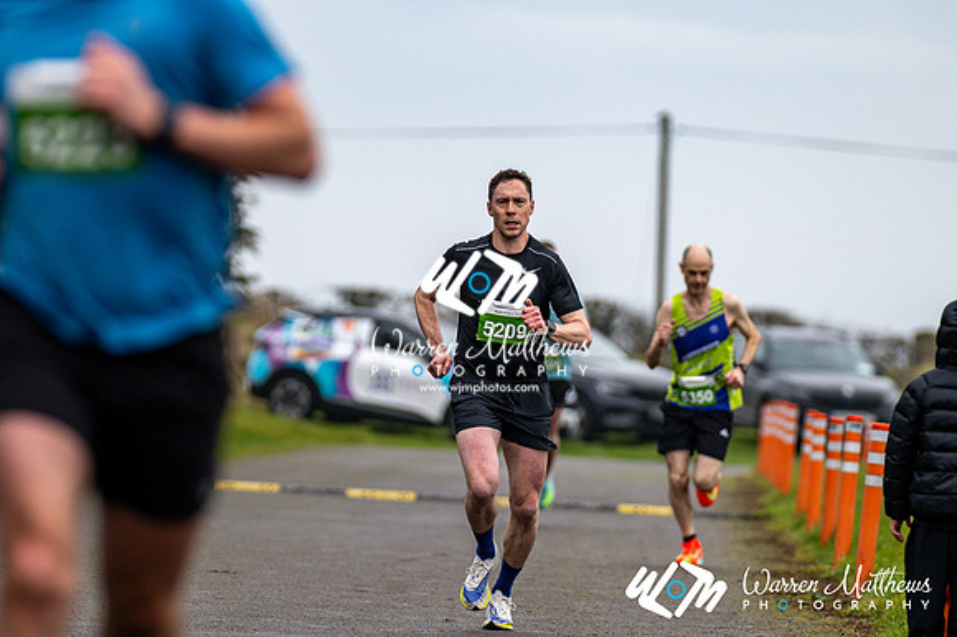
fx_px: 8369
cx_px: 478
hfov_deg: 6.5
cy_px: 318
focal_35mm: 315
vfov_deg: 4.4
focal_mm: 210
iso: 250
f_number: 2.8
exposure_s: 1/1600
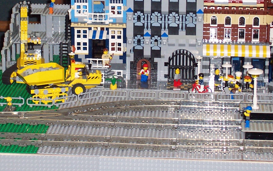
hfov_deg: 14.5
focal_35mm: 144
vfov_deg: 9.1
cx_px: 102
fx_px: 1071
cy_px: 40
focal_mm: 13.5
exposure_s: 1/90
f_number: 4.1
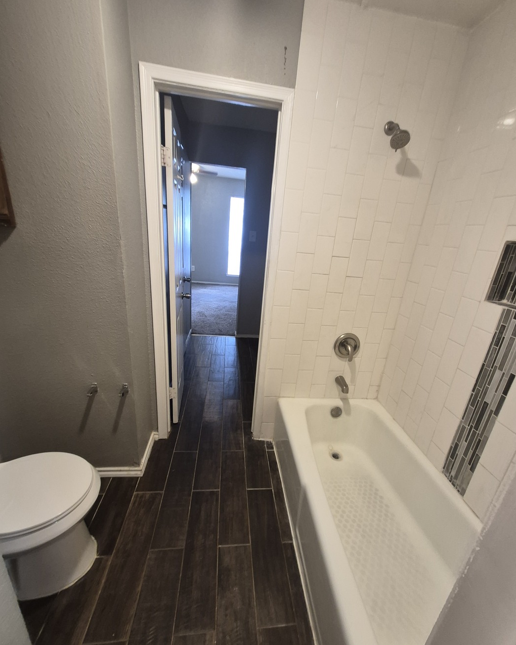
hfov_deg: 88.0
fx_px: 267
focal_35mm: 14
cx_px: 266
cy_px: 335
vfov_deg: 100.7
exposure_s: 1/60
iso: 320
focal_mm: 1.74
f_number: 2.2
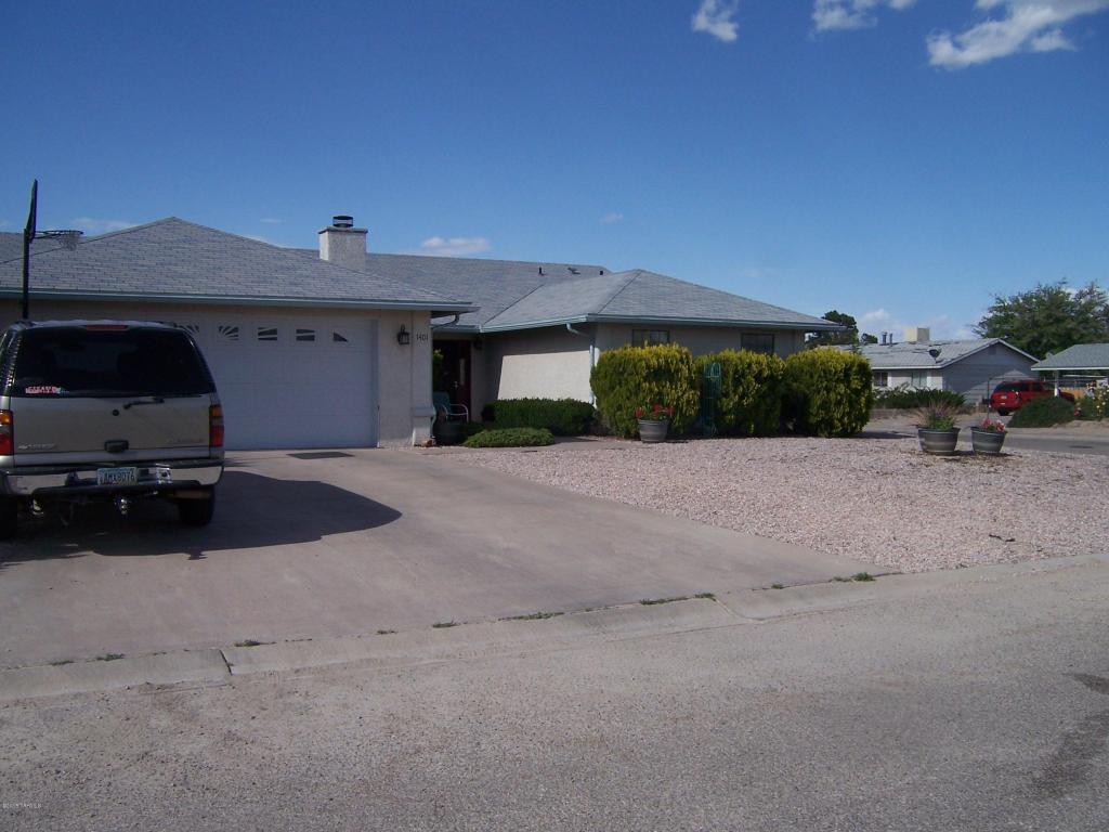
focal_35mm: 33
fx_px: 1057
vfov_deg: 42.9
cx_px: 554
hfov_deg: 55.4
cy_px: 416
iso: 80
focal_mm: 5.5
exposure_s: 1/1000
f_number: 4
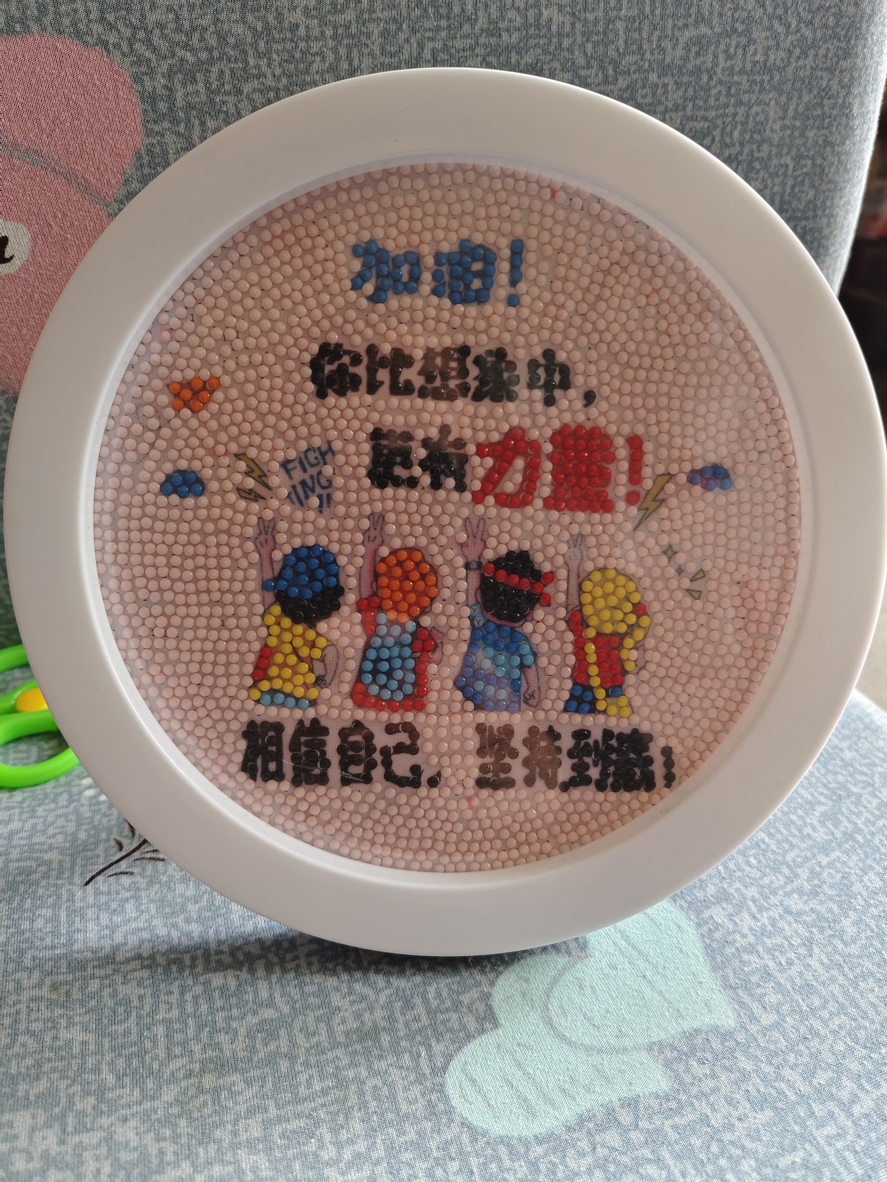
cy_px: 591
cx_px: 444
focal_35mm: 23
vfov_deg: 73.9
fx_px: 786
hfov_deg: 58.9
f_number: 1.88
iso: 782
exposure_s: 1/50
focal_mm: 5.56
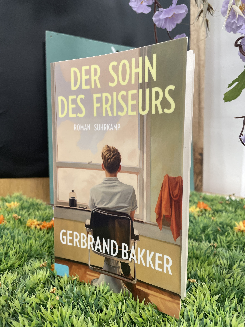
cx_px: 122
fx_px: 245
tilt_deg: -4.8
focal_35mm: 26
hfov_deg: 53.1
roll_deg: +0.2
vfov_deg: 67.3
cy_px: 164
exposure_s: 1/121
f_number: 1.6
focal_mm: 4.2
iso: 125
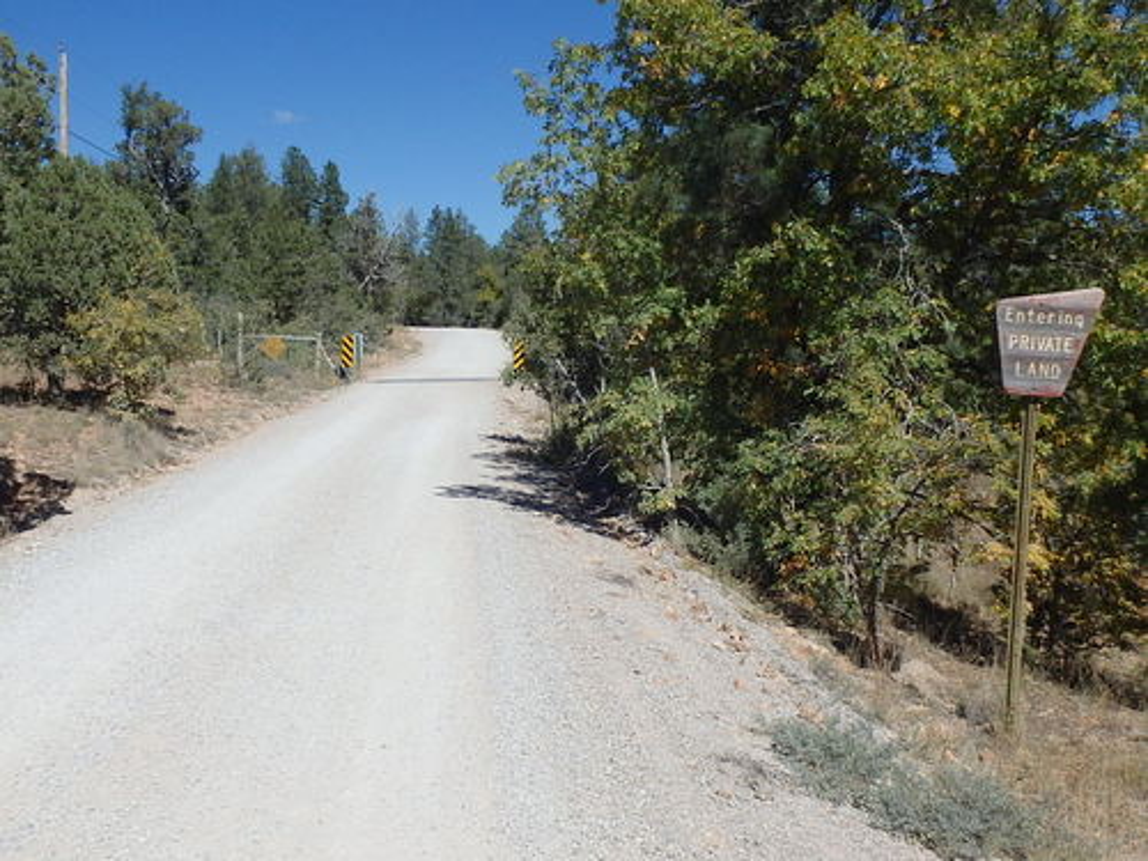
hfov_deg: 63.4
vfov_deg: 49.7
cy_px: 430
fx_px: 929
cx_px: 574
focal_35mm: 28
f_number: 11
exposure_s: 1/200
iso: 125
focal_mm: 5
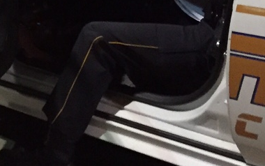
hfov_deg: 14.3
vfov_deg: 9.6
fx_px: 954
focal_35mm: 132
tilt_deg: -8.2
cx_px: -183
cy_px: -105
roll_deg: -0.9
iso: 250
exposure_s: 1/30
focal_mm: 4.15
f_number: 2.2
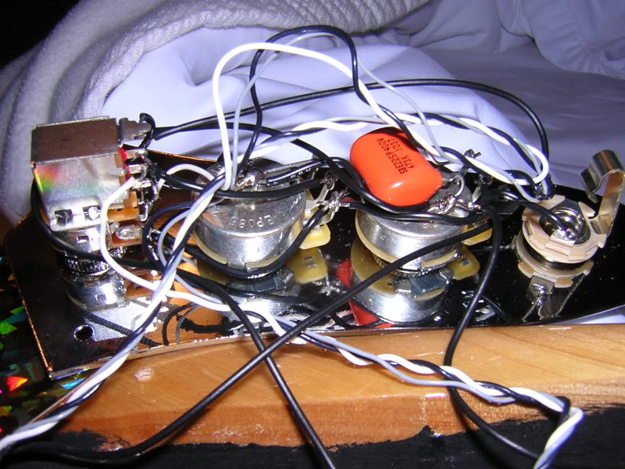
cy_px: 234
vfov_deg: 39.7
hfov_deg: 51.4
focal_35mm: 36
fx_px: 650
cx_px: 312
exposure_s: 1/60
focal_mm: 4.7
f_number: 5.2
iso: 100
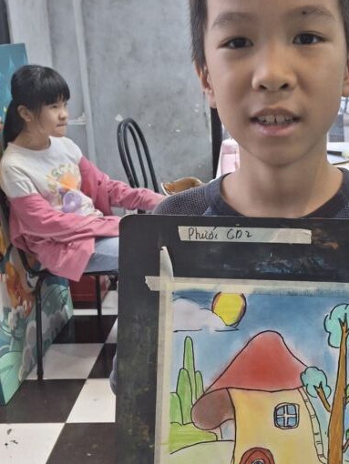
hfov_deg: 29.1
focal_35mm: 49
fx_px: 658
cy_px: 272
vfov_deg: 38.8
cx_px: 271
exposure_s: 1/100
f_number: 1.8
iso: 80
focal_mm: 4.69
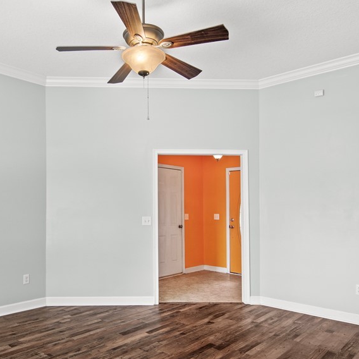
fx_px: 315
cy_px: 205
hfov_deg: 59.2
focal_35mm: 27
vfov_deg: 59.2
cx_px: 153
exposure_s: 1/1.67
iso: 250
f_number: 7.1
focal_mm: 11
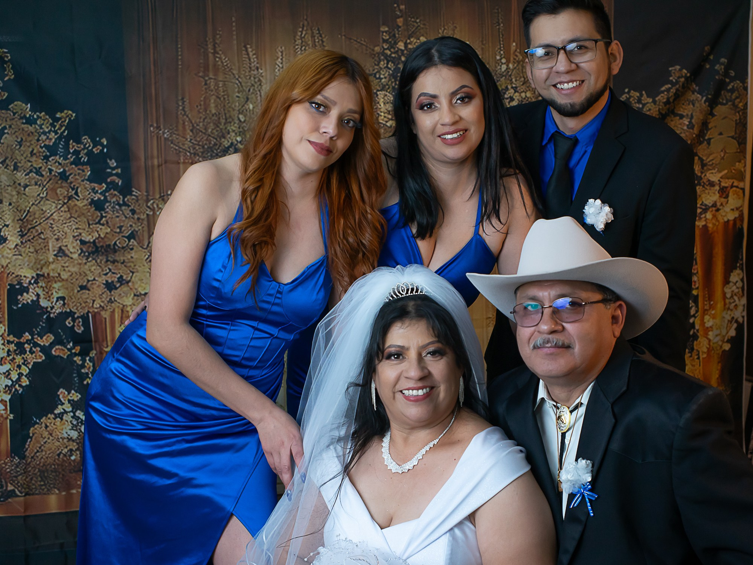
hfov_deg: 34.1
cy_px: 282
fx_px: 1225
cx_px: 424
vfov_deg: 26.0
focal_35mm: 56
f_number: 3.2
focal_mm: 35
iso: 640
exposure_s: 1/160
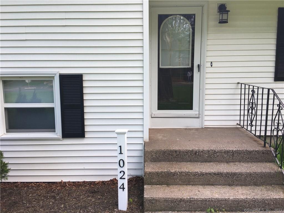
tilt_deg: -6.5
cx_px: 142
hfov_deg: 61.7
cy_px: 106
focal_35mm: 29
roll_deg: +0.3
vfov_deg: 48.2
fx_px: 238
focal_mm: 4.15
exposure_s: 1/120
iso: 25
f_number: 2.2
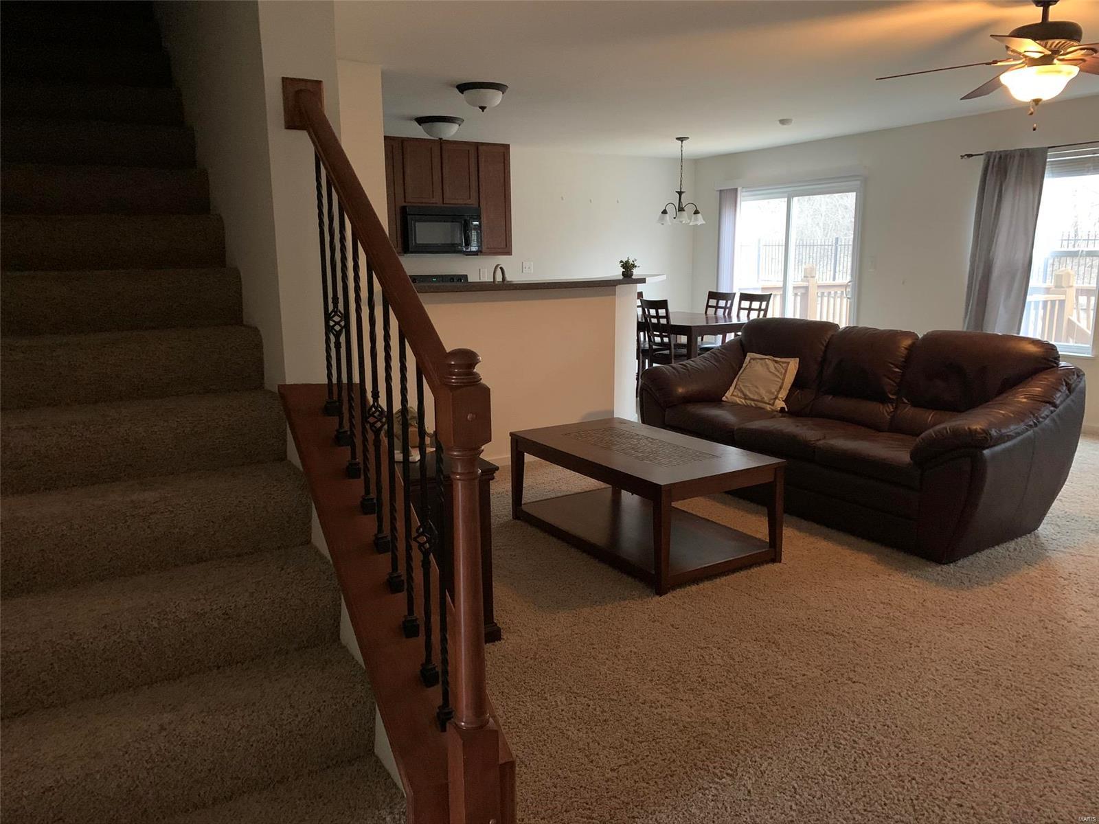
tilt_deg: -8.6
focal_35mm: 26
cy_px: 412
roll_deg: +0.8
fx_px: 825
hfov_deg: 67.3
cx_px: 550
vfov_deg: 53.1
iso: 800
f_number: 1.8
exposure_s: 1/30
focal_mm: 4.25
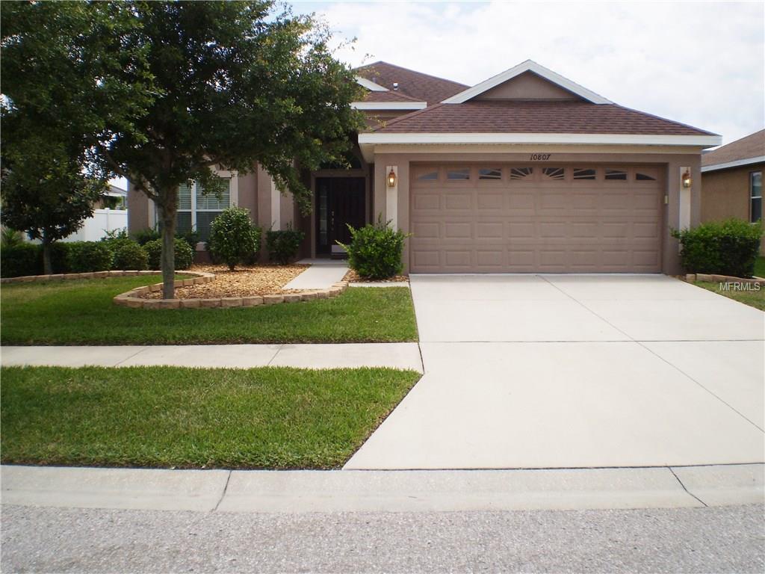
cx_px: 382
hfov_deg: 51.4
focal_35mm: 36
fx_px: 796
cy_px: 287
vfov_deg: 39.7
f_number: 4.6
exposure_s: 1/800
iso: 64
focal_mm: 6.3
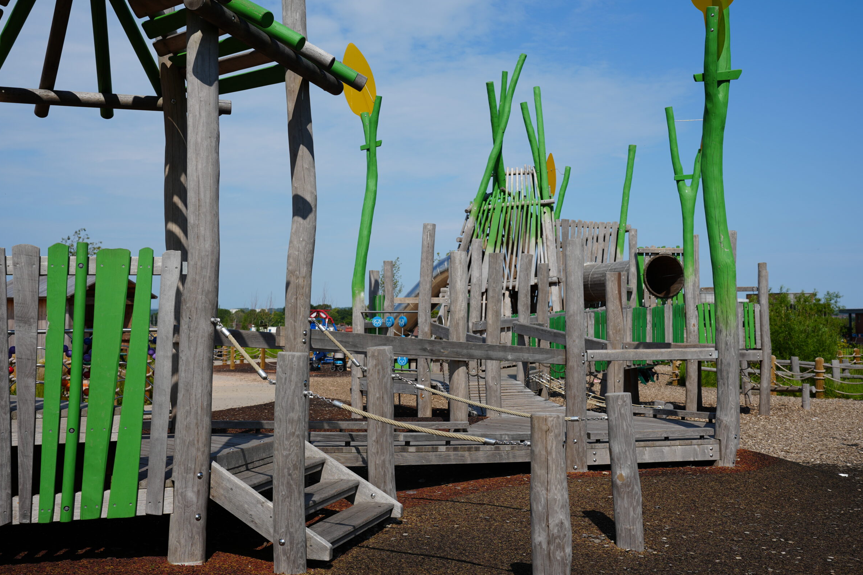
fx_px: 1079
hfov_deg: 43.6
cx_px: 429
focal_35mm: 45
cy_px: 272
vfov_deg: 29.9
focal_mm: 42
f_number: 5
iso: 100
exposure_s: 1/1000
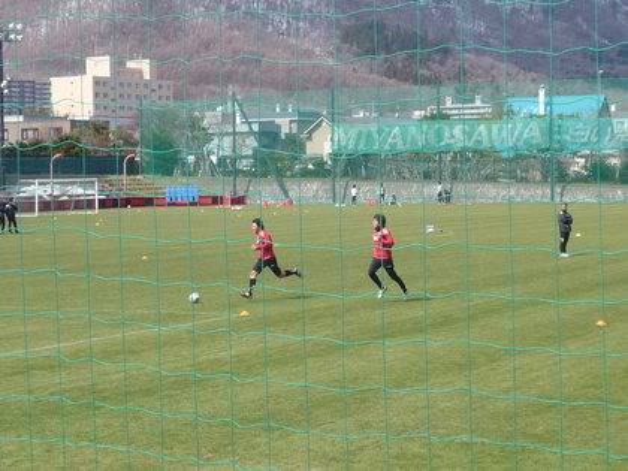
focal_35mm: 100
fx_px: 1814
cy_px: 236
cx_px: 314
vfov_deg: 14.8
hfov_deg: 19.6
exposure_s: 1/500
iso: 100
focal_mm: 9.9
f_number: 4.5
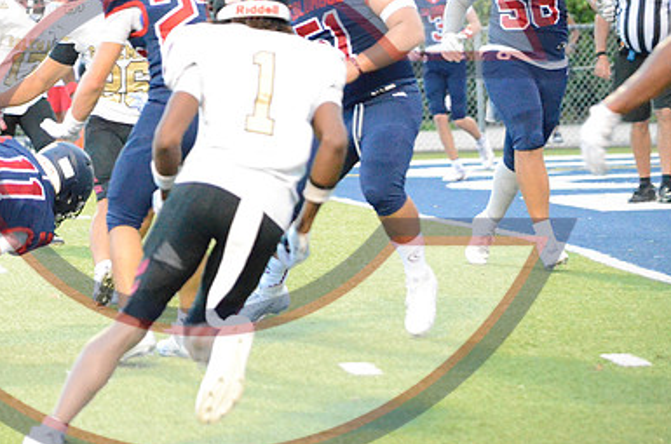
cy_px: 148
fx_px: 5668
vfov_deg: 4.5
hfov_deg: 6.8
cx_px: 197
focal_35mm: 305
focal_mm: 135
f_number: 4.8
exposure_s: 1/400
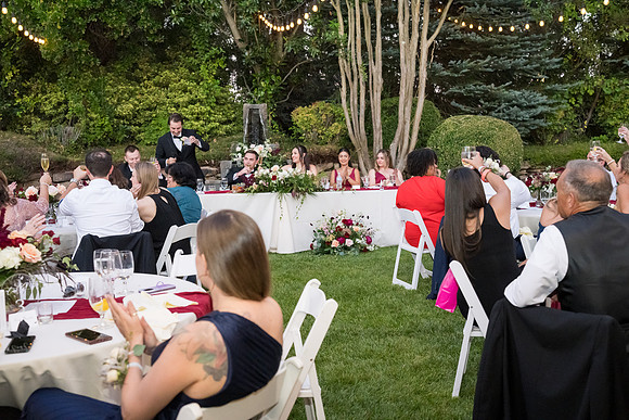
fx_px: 716
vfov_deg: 32.6
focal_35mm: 41
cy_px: 210
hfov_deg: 47.4
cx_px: 314
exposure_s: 1/400
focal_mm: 41
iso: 5000
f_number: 4
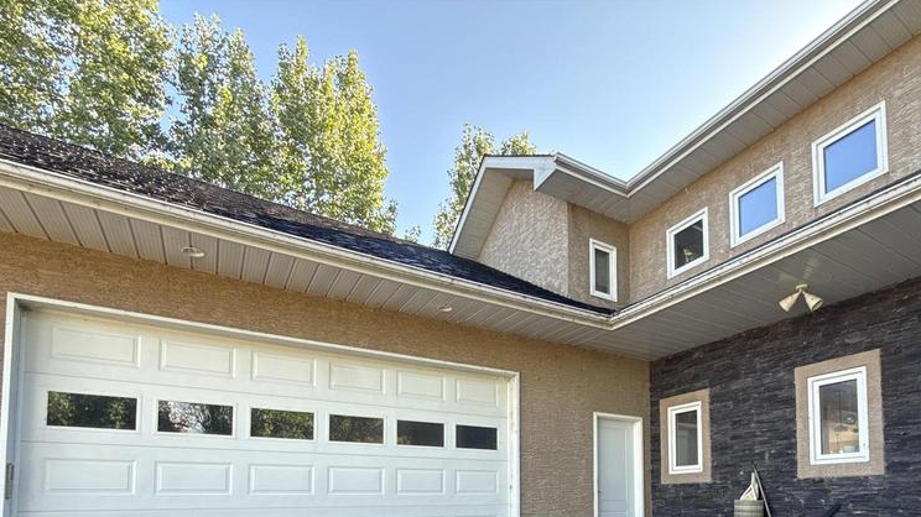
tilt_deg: +4.8
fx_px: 513
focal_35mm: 21
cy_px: 470
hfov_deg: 82.8
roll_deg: +0.6
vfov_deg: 47.8
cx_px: 556
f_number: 2.2
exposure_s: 1/154
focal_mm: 2.22
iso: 50
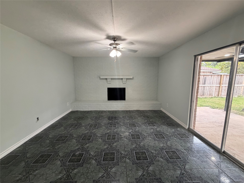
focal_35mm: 14
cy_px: 92
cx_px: 122
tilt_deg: -7.3
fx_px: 99
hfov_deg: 102.1
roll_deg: +0.1
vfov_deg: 85.7
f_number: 2.2
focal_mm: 2.22
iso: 250
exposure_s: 1/60
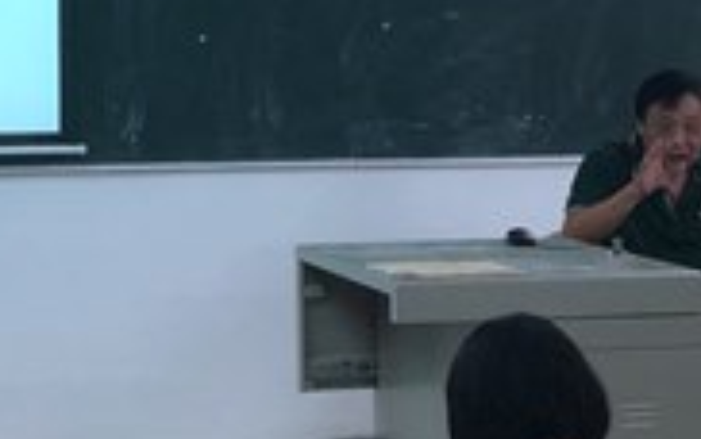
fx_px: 1873
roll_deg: +0.1
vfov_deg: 13.2
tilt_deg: +1.0
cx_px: 135
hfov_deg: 20.9
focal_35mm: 98
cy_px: 27
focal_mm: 3.99
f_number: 1.8
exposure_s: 1/20
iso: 40
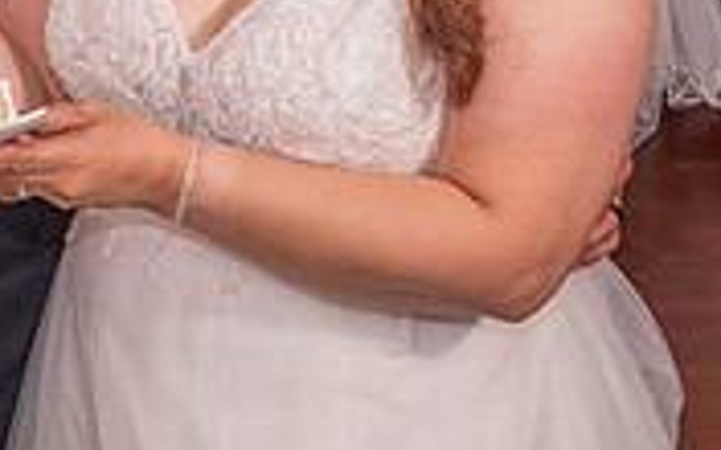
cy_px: -223
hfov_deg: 15.1
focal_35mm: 134
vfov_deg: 9.5
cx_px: -111
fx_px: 2633
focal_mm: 40
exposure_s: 1/200
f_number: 4.5
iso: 1600
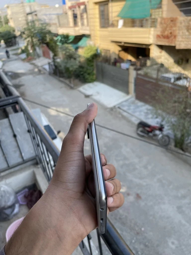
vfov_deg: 67.3
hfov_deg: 53.1
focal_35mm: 26
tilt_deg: -30.3
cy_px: 128
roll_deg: +6.1
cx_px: 96
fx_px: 191
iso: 32
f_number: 1.6
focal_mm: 4.2
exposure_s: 1/910
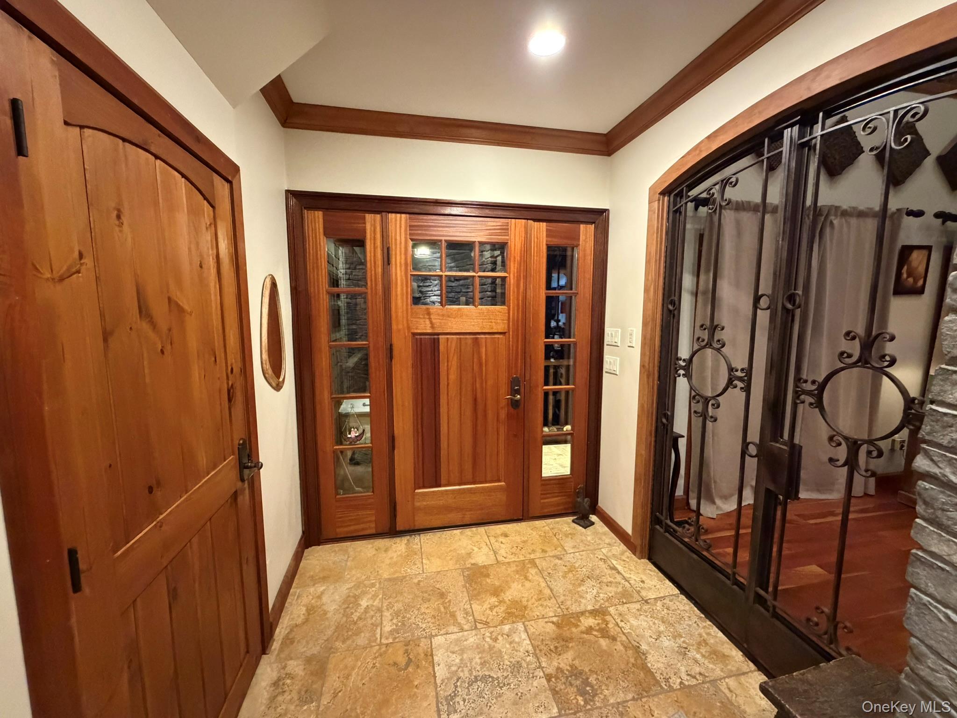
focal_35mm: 14
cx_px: 478
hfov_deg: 102.1
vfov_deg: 85.7
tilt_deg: -6.1
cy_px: 359
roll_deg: +0.3
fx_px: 387
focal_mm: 2.22
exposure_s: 1/60
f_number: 2.2
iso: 1250
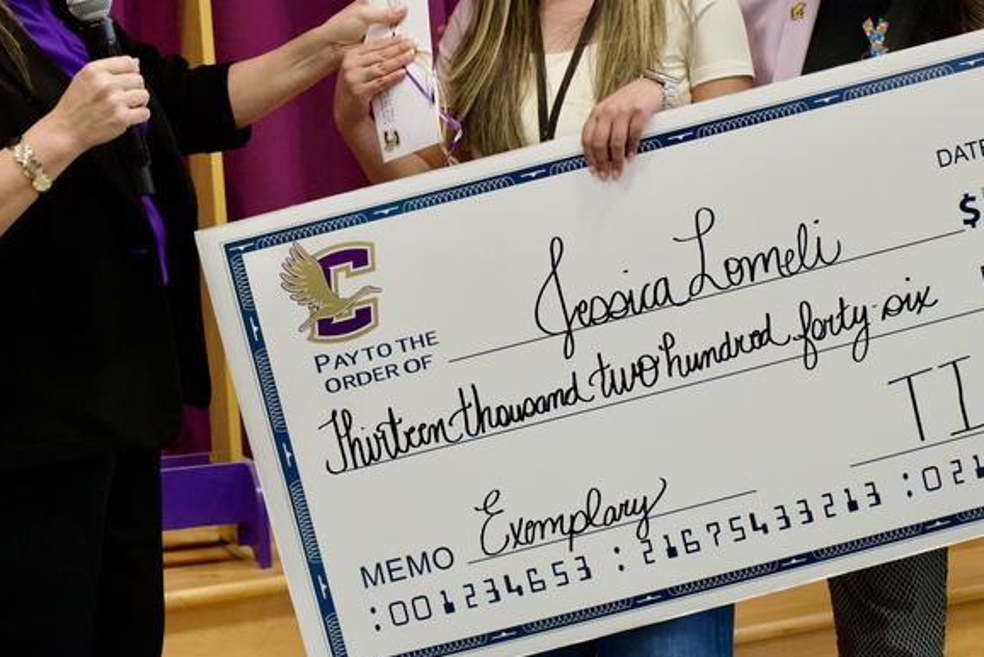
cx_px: 562
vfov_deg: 16.1
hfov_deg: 23.9
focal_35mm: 85
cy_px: 214
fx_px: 2324
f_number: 4.5
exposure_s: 1/160
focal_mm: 48
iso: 5000
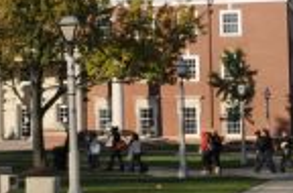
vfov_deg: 8.4
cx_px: -22
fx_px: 1312
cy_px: 0
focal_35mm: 162
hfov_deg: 12.5
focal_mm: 31
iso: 250
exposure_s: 1/1600
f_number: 4
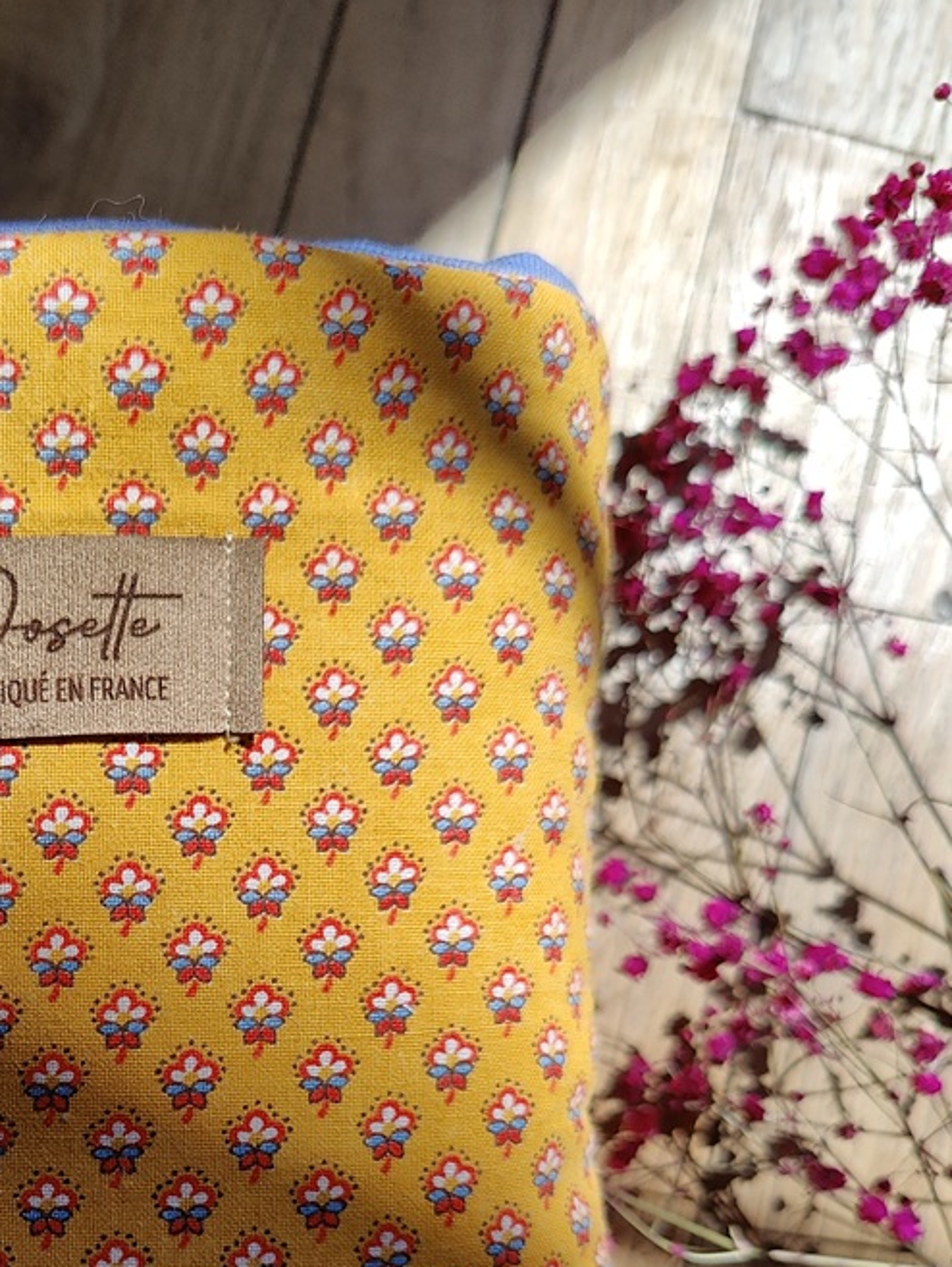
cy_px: 966
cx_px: 87
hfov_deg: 32.6
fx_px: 1538
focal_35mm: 42
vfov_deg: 43.2
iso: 50
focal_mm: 6.06
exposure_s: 1/1468
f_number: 1.8
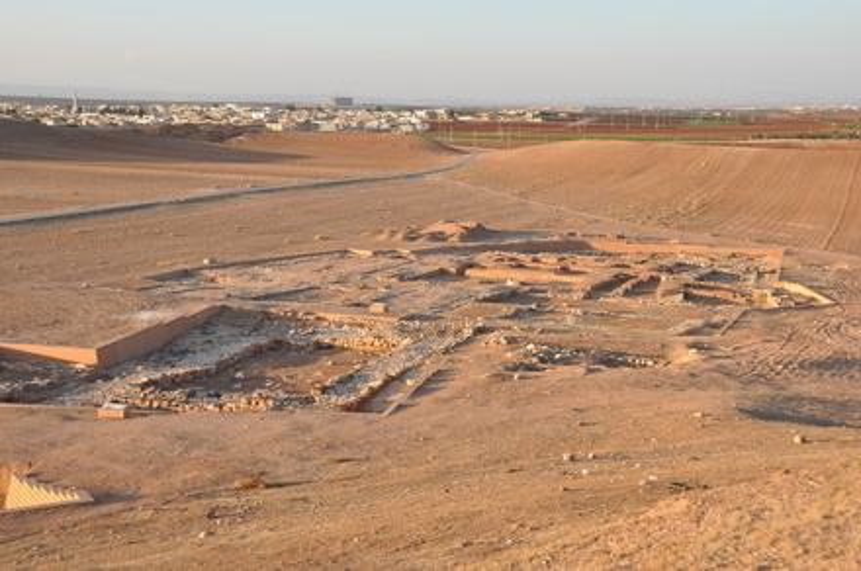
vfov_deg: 26.4
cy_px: 286
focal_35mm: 51
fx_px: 1218
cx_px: 430
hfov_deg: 38.9
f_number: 8
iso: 200
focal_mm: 34
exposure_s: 1/250
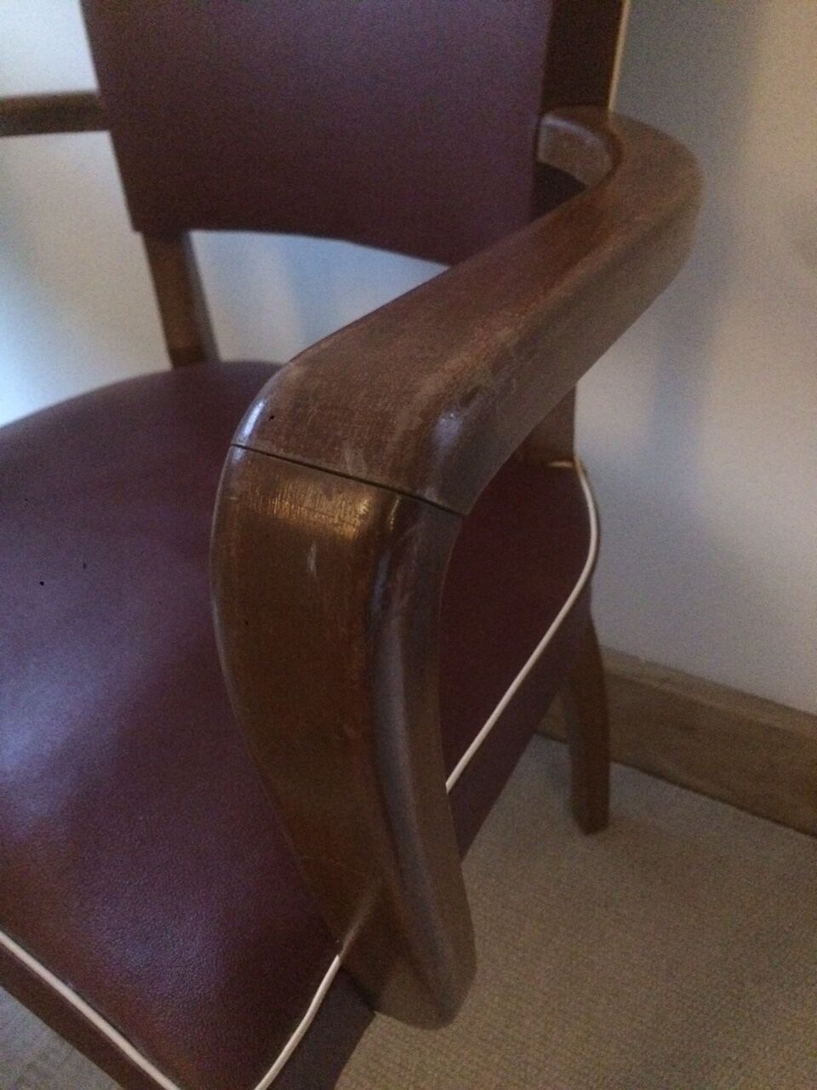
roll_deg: +6.6
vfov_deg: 61.7
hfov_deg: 48.2
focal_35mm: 29
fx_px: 913
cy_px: 545
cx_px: 408
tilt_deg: -39.9
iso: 800
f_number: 2.2
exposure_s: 1/17
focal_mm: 4.15
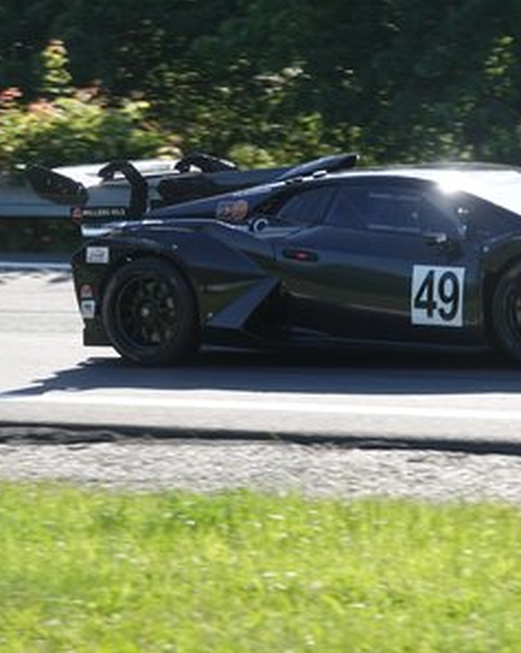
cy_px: 326
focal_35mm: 197
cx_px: 425
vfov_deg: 9.8
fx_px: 3801
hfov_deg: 7.8
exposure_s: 1/800
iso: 200
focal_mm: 51.14
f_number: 4
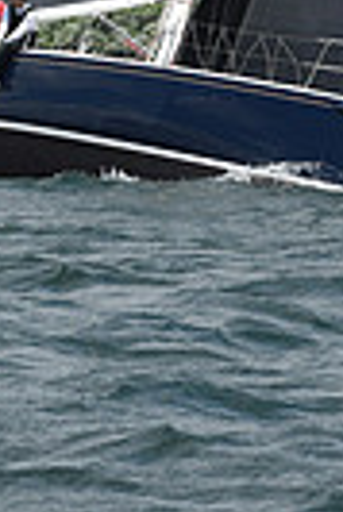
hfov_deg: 3.2
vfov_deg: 4.7
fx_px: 6215
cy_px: -508
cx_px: 198
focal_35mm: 436
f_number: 8
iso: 250
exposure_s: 1/1250
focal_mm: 100
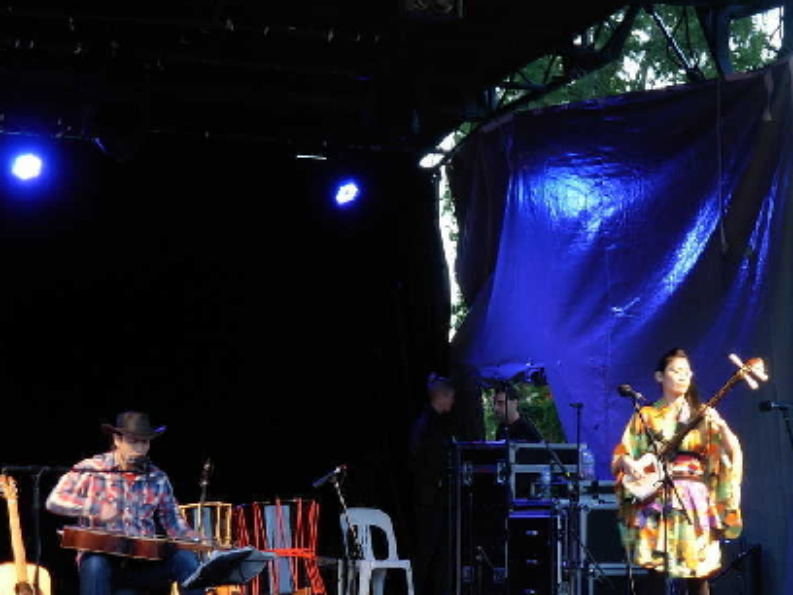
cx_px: 395
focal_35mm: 167
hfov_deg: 11.8
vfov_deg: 8.9
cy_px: 331
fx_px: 3826
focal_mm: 23.5
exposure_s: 1/13
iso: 79
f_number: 4.5
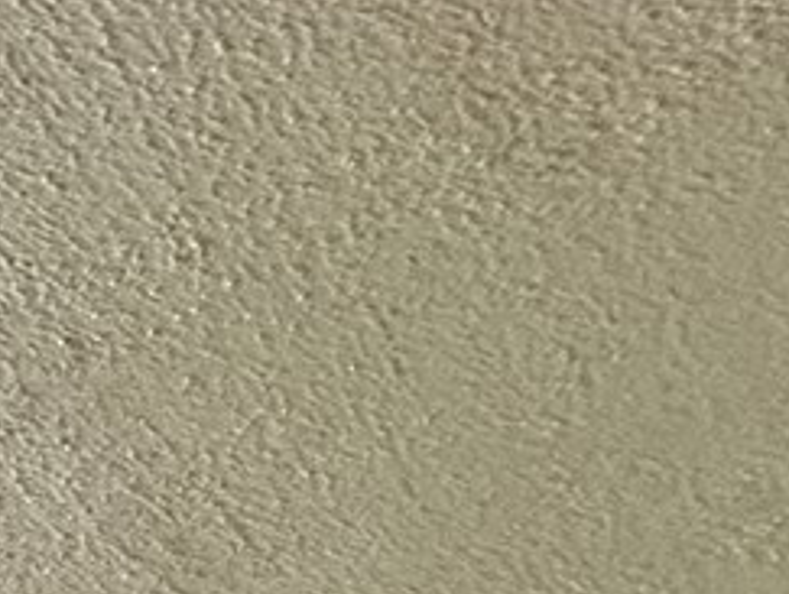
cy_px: 1857
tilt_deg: -5.1
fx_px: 2100
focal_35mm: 92
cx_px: -919
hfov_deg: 15.5
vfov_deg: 10.5
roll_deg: +0.0
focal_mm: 2.22
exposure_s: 1/60
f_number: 2.2
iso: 200
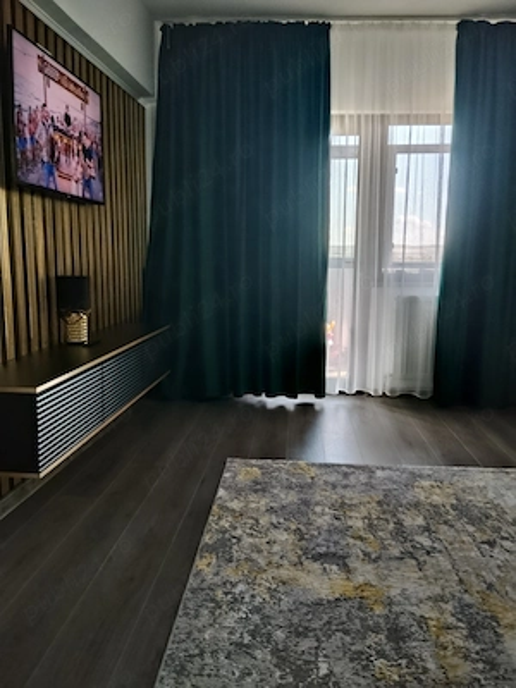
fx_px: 576
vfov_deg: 61.7
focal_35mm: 29
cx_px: 258
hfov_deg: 48.2
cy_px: 344
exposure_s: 1/33
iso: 500
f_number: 1.8
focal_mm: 4.22
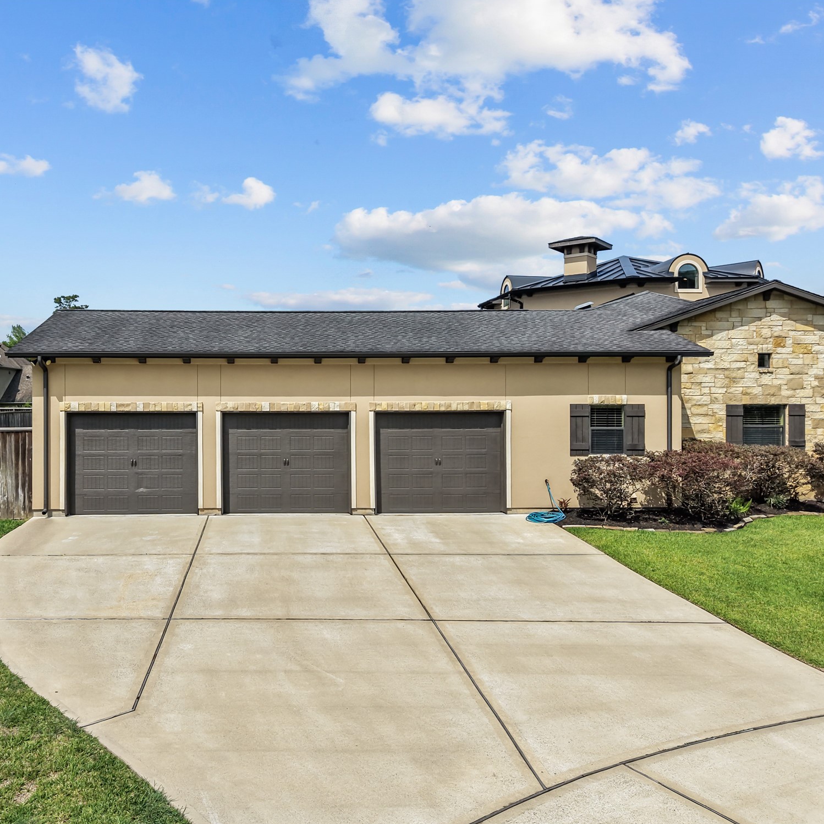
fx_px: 781
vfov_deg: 55.6
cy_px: 418
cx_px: 282
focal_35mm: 29
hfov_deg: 54.6
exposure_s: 1/6400
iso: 120
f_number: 1.8
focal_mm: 8.67
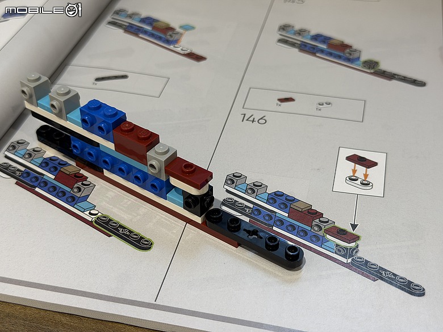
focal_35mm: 48
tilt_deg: -40.4
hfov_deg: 39.7
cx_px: 222
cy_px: 166
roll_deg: +2.0
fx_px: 614
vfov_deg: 30.3
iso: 160
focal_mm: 6.76
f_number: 1.78
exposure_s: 1/60
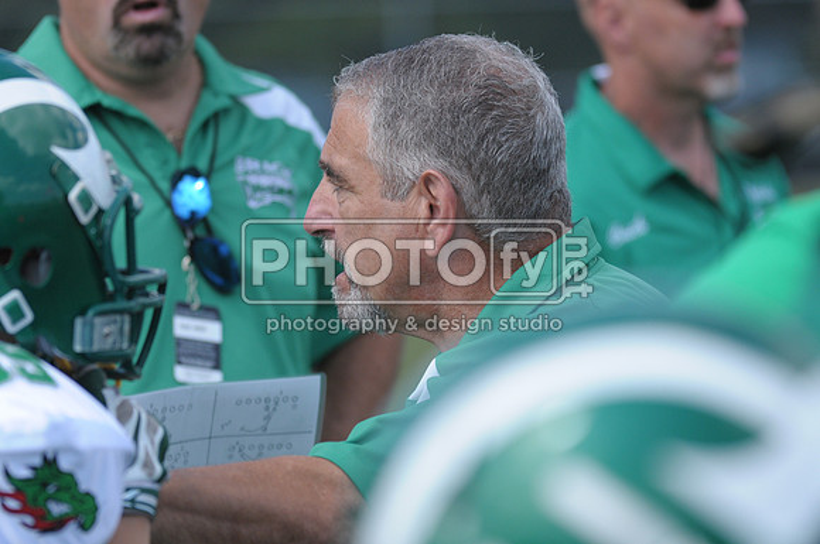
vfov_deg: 4.6
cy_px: 272
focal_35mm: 300
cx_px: 410
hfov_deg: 6.9
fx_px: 6824
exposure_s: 1/2000
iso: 500
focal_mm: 200
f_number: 4
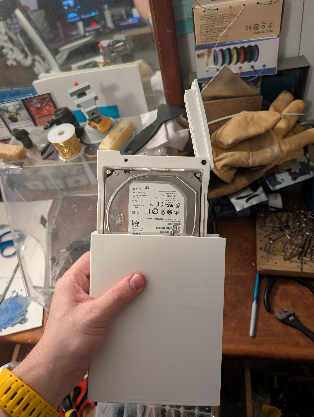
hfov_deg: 56.9
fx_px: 290
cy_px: 208
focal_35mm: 24
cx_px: 157
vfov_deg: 71.5
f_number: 1.68
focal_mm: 6.9
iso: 996
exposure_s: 1/100
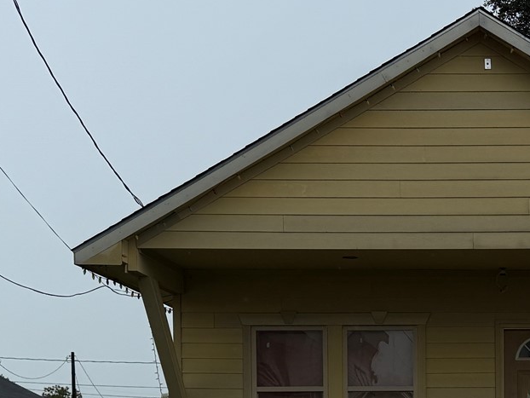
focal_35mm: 79
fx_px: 1210
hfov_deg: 23.9
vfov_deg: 17.6
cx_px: 498
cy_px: 499
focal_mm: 6.76
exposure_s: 1/4405
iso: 80
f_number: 1.78
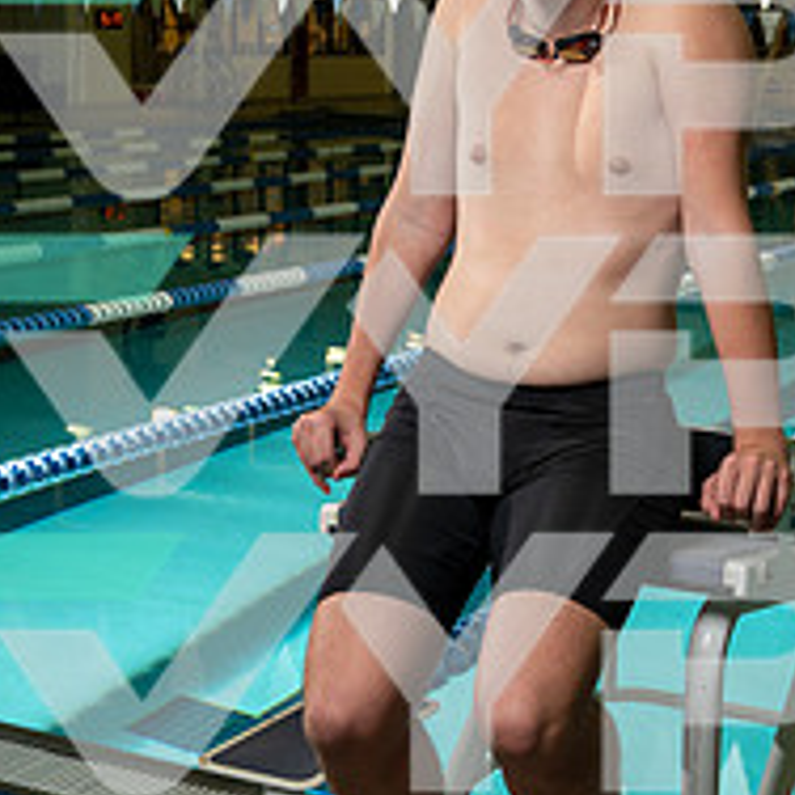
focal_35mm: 69
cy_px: 368
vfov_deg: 25.0
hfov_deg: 24.8
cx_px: 562
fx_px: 1793
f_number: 4.5
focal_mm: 34
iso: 640
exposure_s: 1/250
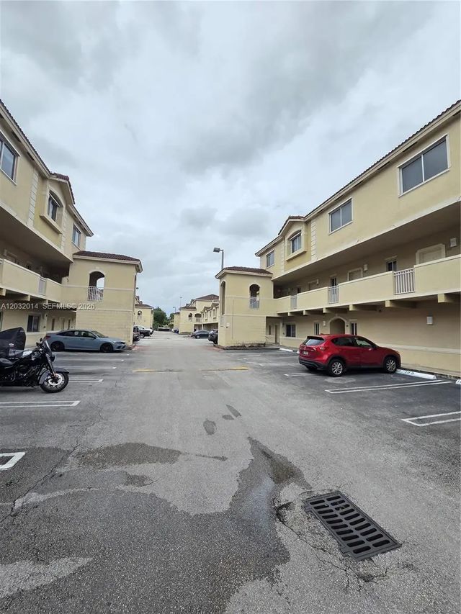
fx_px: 231
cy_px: 307
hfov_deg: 89.9
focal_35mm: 13
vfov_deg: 106.2
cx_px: 230
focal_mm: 2.2
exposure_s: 1/1343
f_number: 2.2
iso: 50
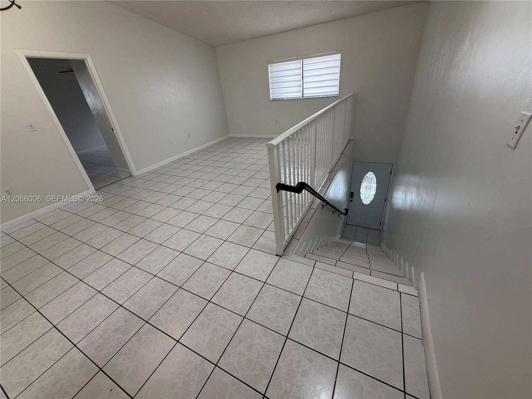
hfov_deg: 102.1
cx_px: 266
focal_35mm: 14
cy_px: 200
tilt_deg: -27.7
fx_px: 215
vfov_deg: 85.7
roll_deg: +6.5
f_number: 2.2
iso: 160
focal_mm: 2.22
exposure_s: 1/60
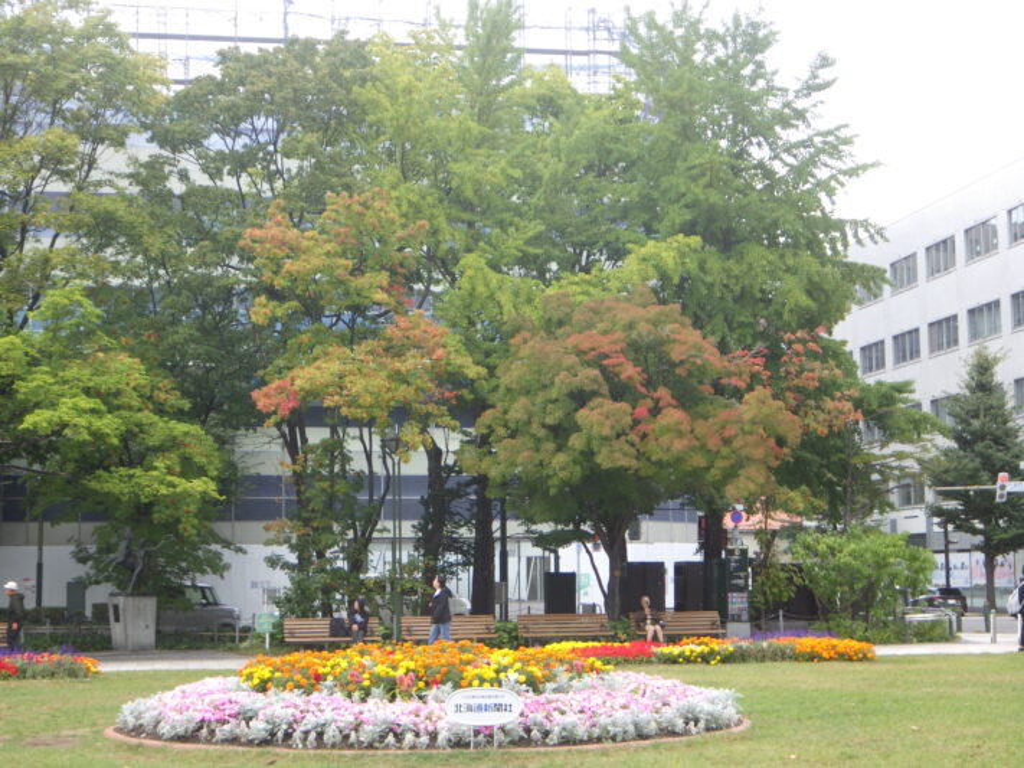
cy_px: 384
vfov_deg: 23.6
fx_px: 1834
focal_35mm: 62
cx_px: 512
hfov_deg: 31.2
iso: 125
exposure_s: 1/100
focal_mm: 11.1
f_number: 4.6
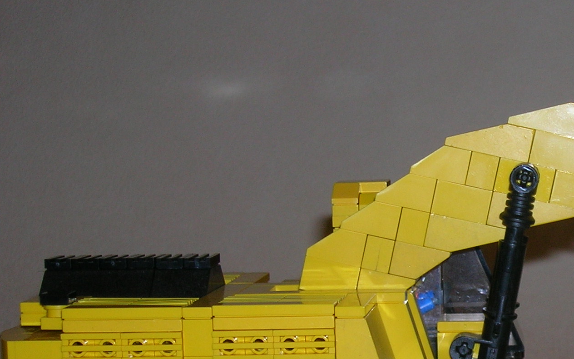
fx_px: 1564
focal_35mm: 100
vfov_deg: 13.0
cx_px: 546
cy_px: 320
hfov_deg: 20.3
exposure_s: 1/60.1
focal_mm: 7.7
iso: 50
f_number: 3.2
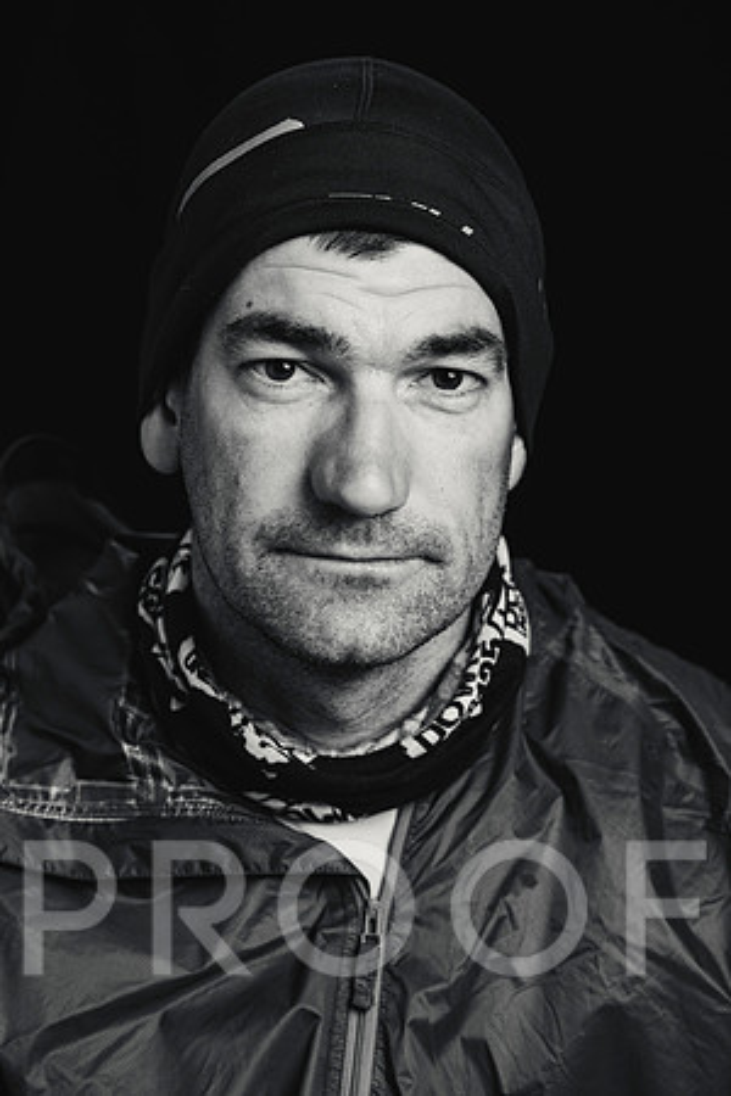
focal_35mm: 81
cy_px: 548
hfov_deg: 16.9
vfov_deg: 25.1
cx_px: 366
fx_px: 2467
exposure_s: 1/50
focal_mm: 81
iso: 100
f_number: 5.6
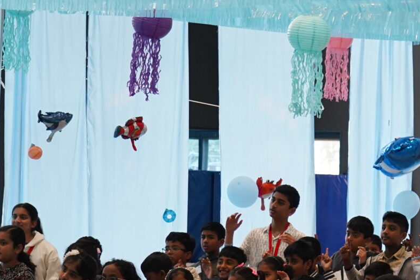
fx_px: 1867
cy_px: 242
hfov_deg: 12.5
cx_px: 529
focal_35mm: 160
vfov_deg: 8.6
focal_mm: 49
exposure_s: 1/160
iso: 2500
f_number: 4
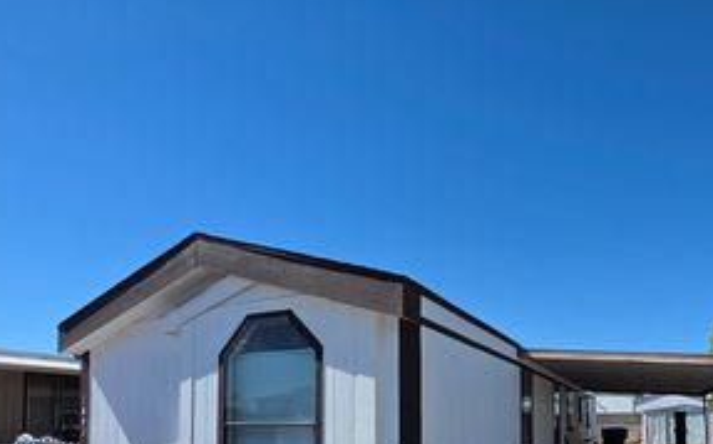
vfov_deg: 45.8
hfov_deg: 74.6
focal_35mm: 24
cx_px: 390
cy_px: 406
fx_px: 466
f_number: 1.9
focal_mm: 2.2
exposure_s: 1/3018
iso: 40
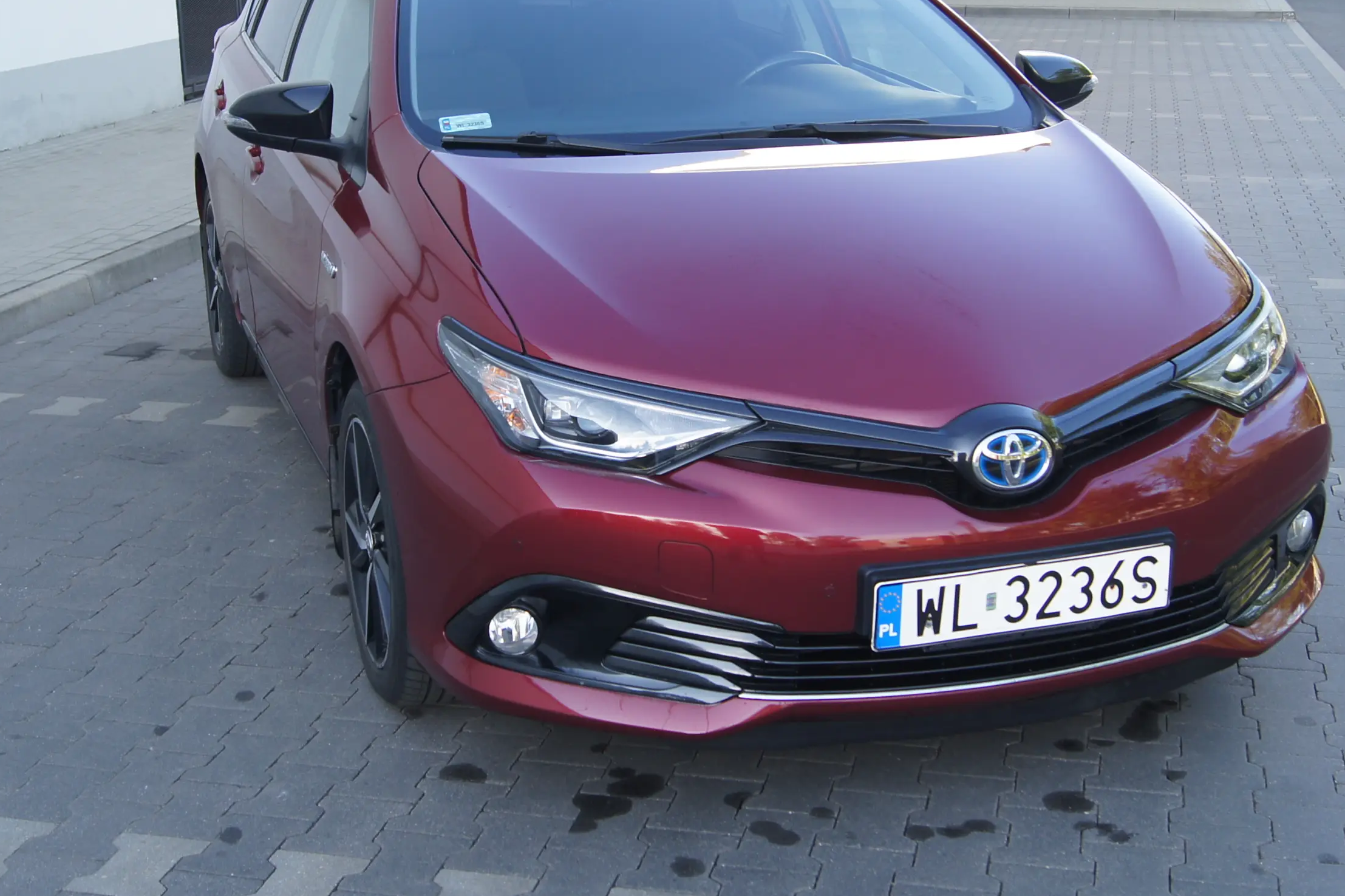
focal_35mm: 52
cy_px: 368
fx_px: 1942
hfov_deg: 38.2
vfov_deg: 25.9
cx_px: 652
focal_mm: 20
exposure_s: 1/80
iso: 100
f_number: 5
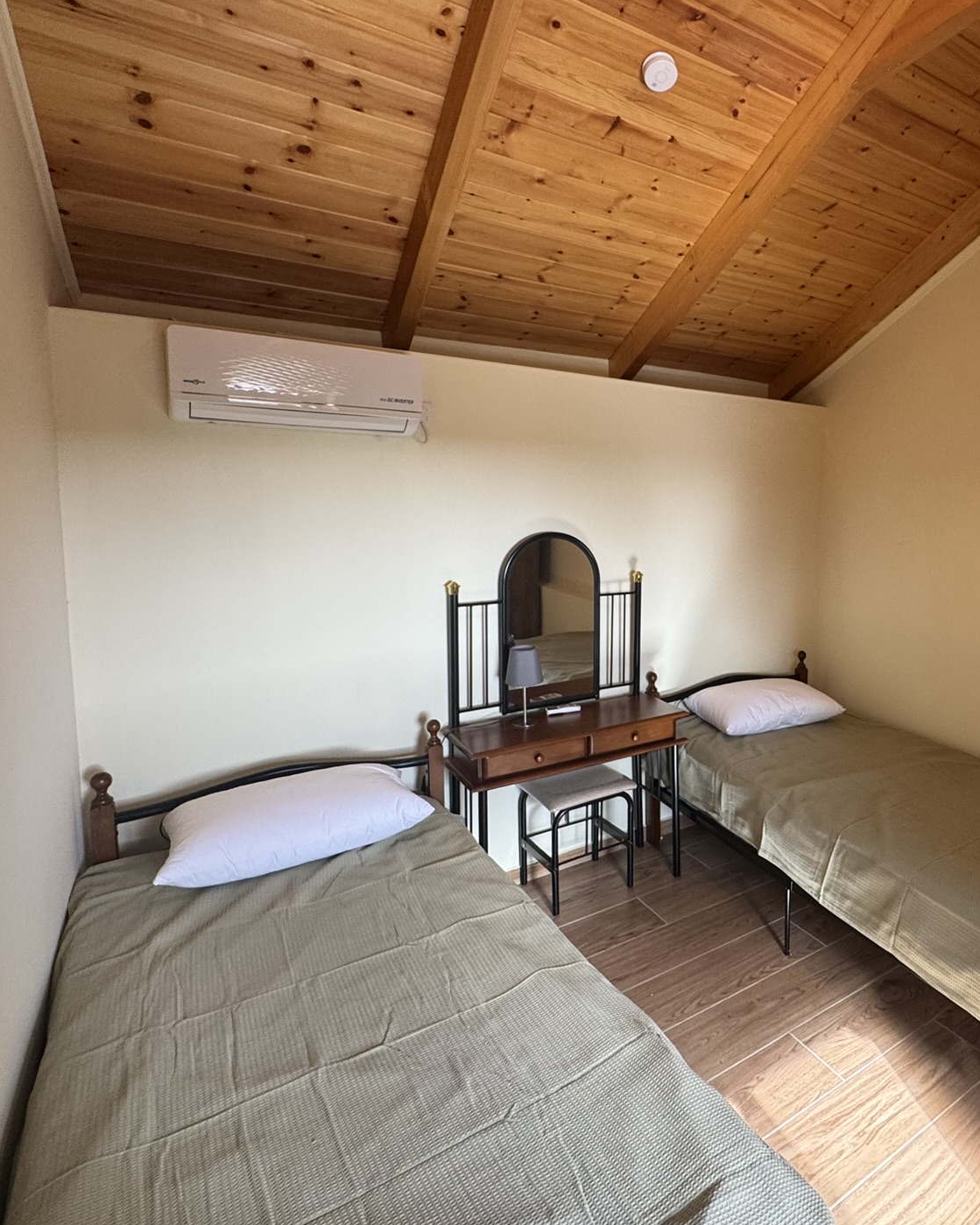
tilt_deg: -4.9
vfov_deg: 80.2
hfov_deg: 63.8
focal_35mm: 20
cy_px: 563
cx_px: 744
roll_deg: -1.0
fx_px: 725
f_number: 2.2
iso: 200
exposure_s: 1/99
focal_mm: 2.22
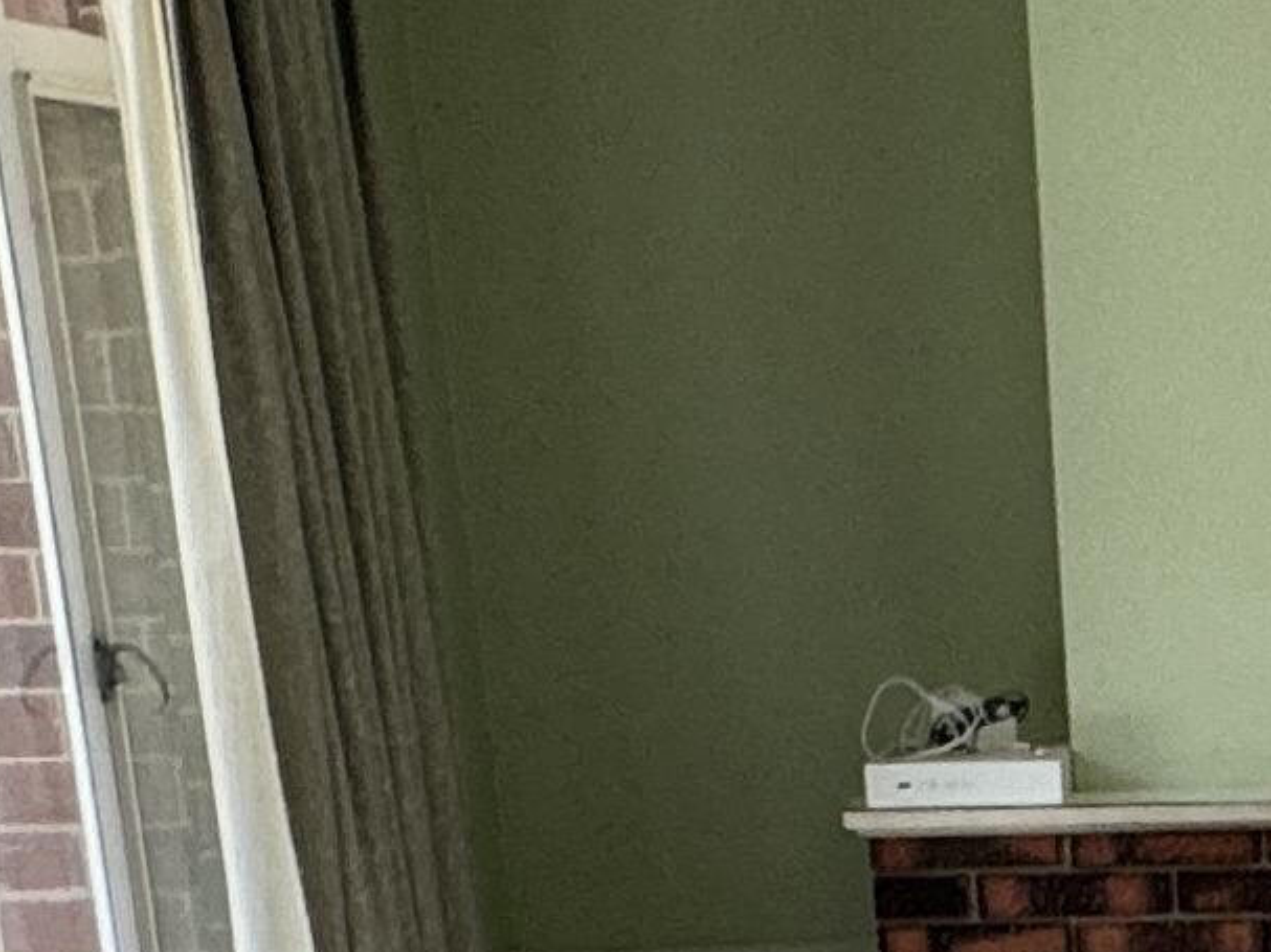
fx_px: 3414
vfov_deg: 14.9
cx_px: 1698
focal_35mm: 93
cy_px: 1385
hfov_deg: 19.3
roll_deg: +0.3
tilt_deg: -17.4
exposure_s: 1/99
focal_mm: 2.22
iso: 125
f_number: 2.2
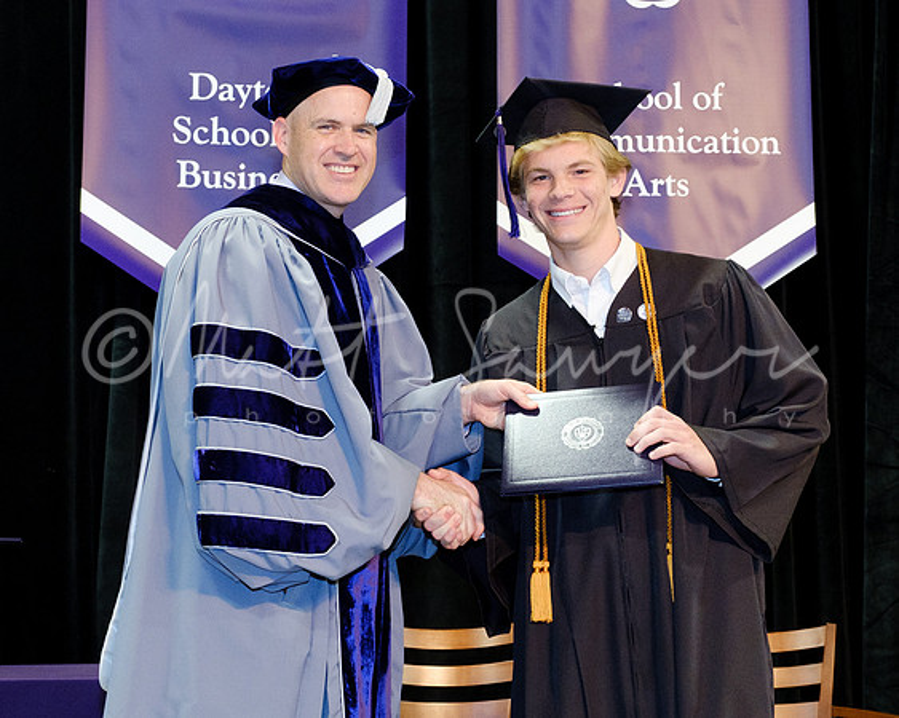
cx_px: 437
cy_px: 387
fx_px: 1800
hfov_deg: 28.0
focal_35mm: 68
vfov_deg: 22.6
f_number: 4
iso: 1600
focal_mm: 27.4
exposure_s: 1/125
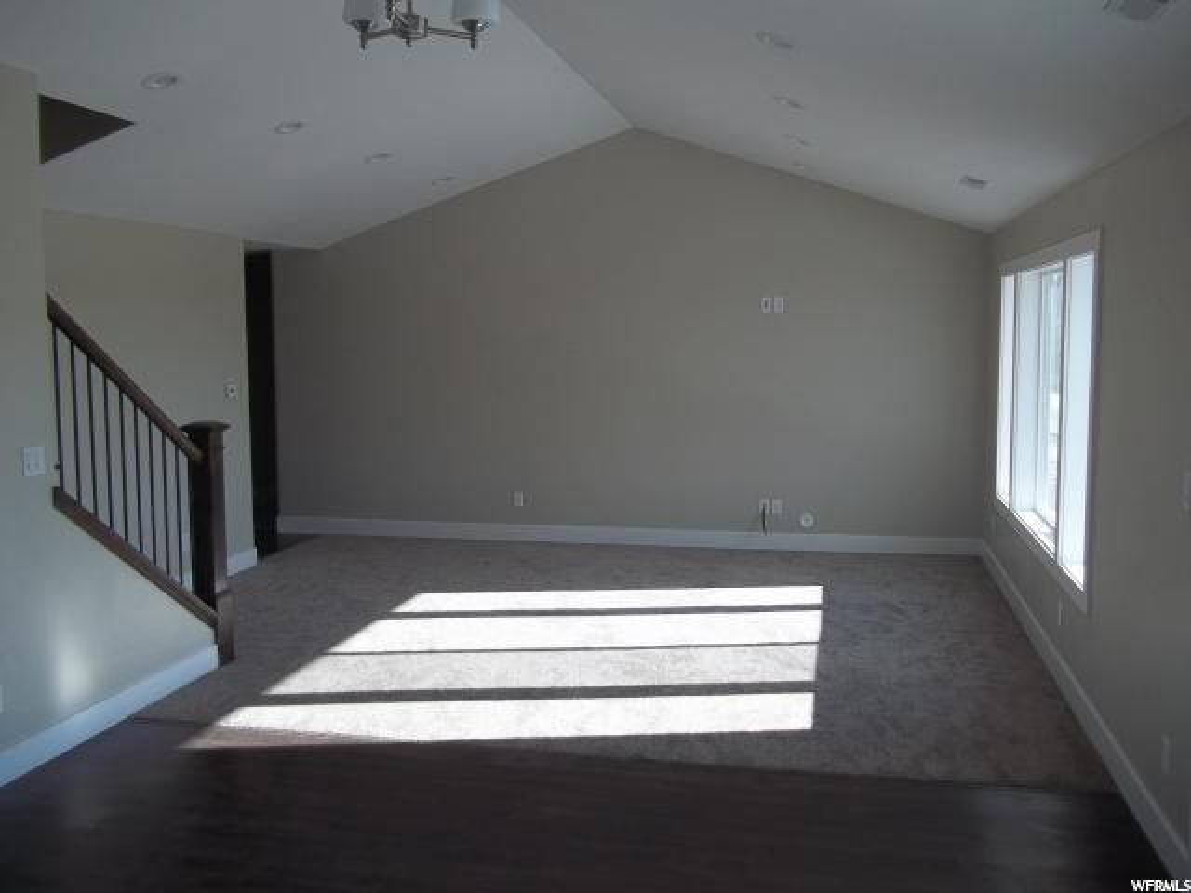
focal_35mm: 32
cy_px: 446
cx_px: 596
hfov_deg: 56.8
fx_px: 1101
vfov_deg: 44.2
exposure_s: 1/250
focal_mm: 5.7
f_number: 2.9
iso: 64
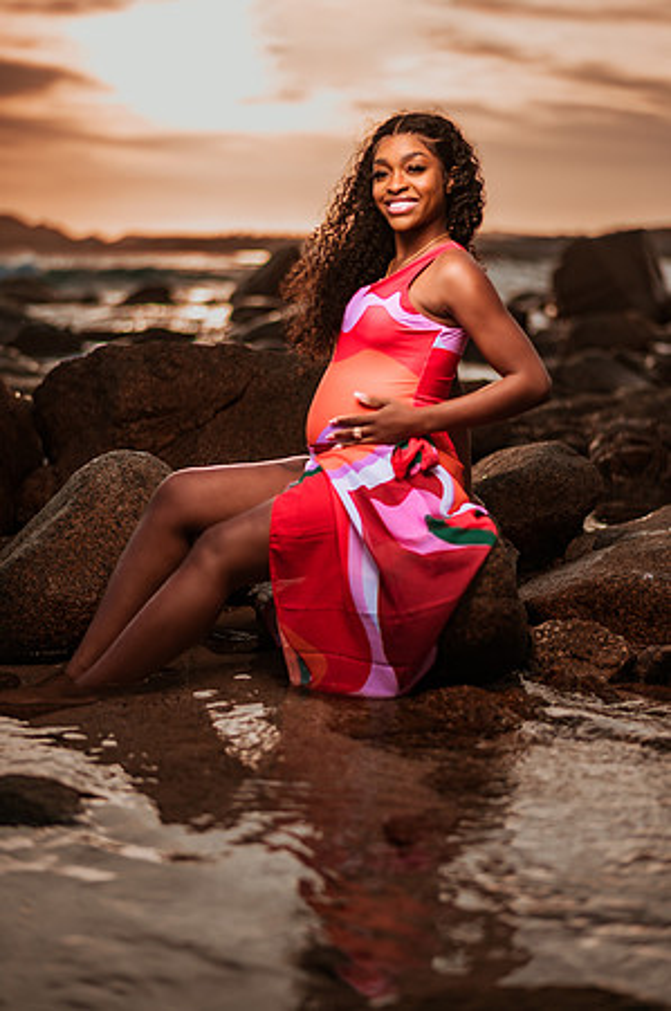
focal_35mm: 58
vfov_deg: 34.5
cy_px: 506
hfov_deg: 23.3
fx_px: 1625
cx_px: 336
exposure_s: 1/3200
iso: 100
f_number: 1.4
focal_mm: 58
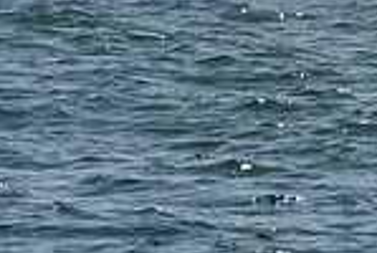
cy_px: -226
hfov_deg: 2.5
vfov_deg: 1.7
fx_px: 8552
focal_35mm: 815
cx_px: 524
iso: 200
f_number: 7.1
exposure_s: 1/1600
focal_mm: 140
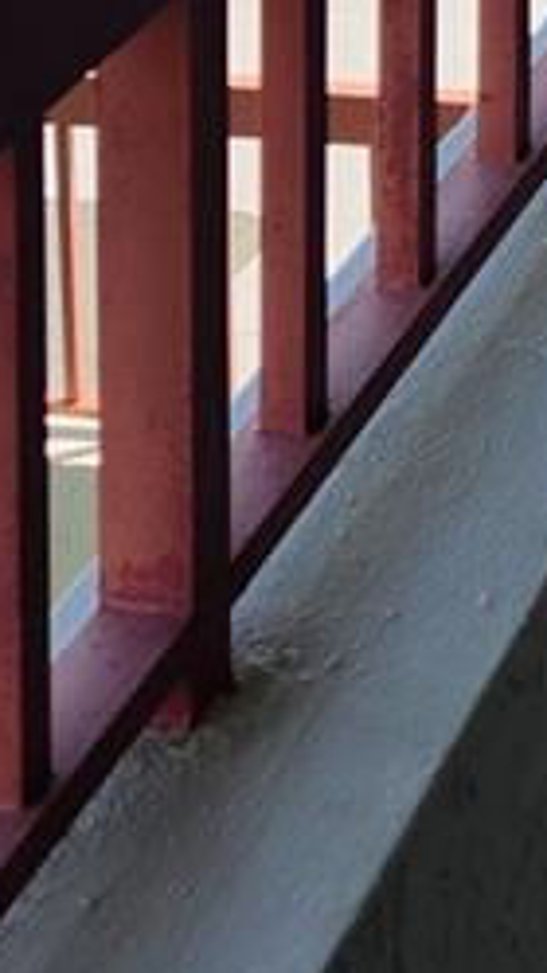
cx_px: 1364
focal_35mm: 121
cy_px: -789
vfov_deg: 15.3
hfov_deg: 8.9
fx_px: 3121
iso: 20
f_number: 1.8
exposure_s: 1/924
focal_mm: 5.4
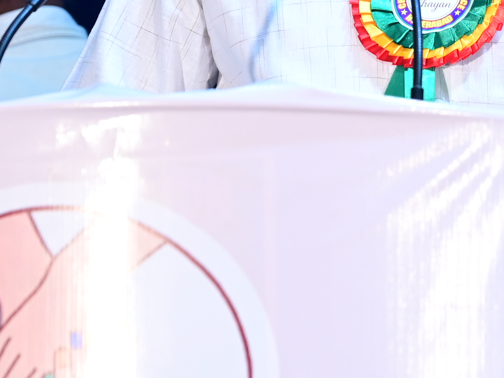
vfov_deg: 3.4
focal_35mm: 432
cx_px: 486
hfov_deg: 4.6
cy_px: 0
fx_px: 6289
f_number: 5
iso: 1600
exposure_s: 1/125
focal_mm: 115
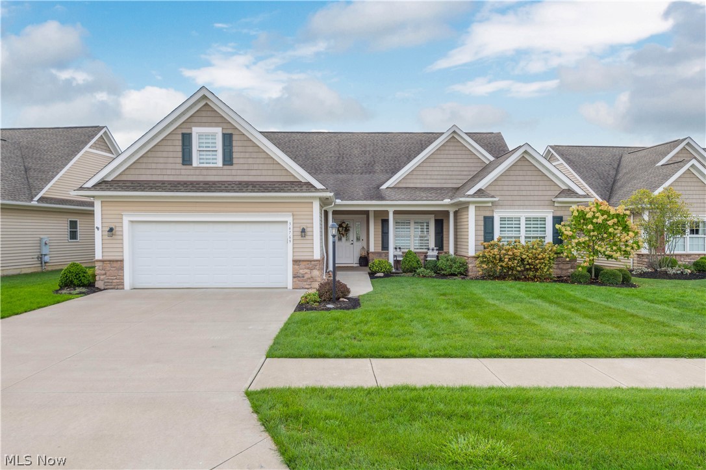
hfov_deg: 73.8
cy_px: 235
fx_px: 470
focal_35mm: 24
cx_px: 353
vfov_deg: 53.1
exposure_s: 1/400
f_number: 9
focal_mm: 24
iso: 200
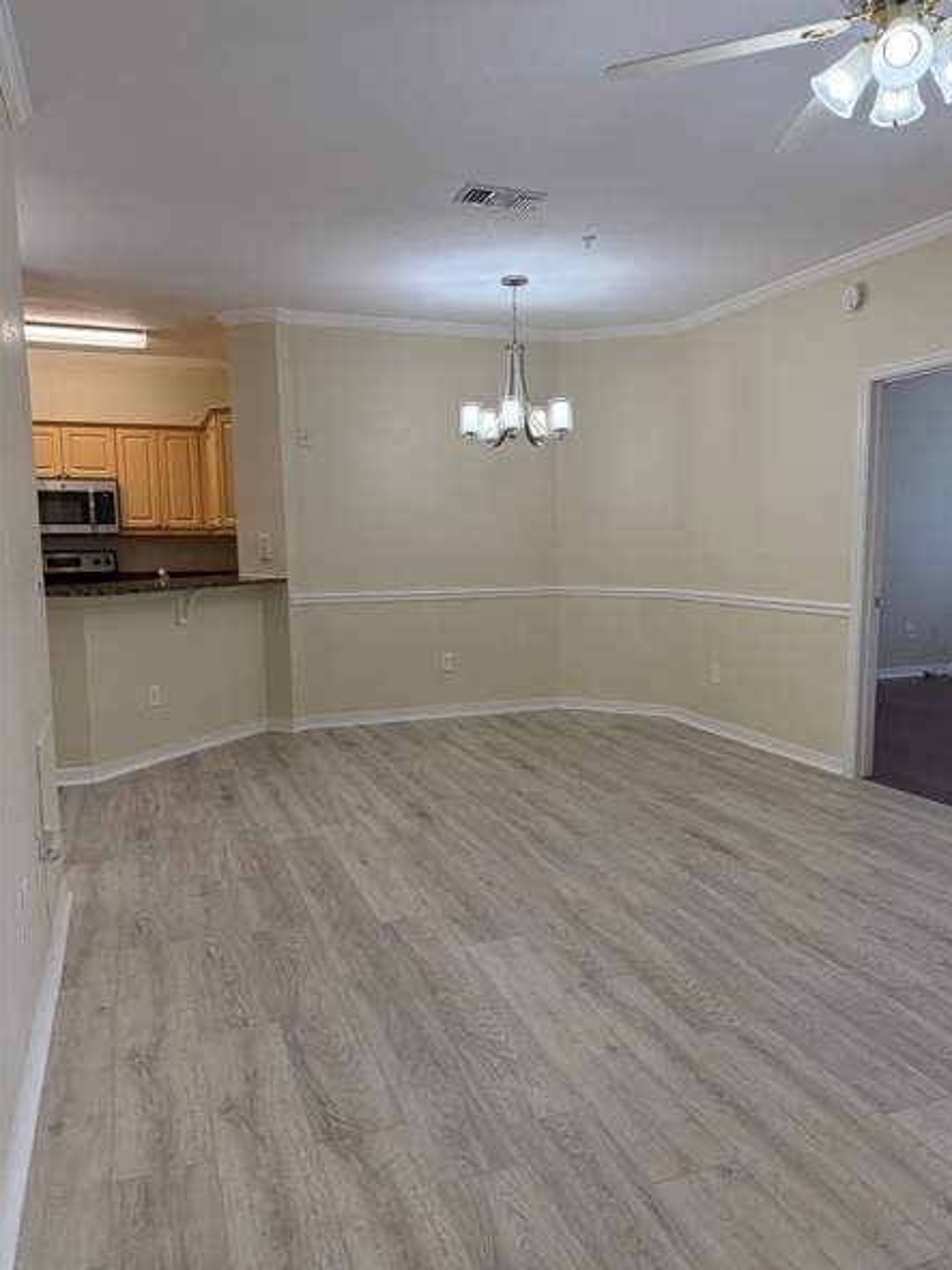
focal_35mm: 26
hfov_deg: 53.0
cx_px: 514
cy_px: 668
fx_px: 954
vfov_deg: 67.3
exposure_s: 1/238
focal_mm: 6.76
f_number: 1.78
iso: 200
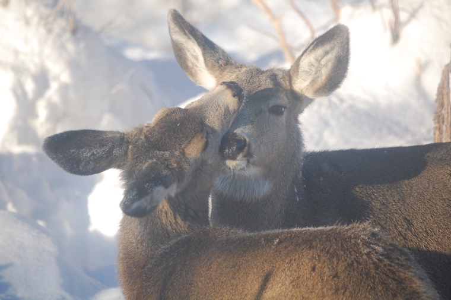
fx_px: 3285
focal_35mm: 262
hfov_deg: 7.9
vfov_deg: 5.2
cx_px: 226
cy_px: 150
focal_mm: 175
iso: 400
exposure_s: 1/800
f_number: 5.6
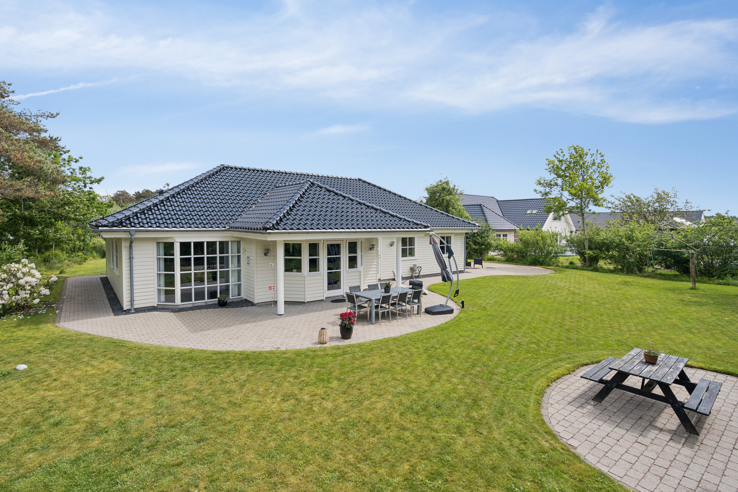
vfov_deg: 73.7
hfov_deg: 96.7
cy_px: 246
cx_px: 369
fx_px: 328
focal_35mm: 16
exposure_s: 1/400
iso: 200
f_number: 6.3
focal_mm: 16
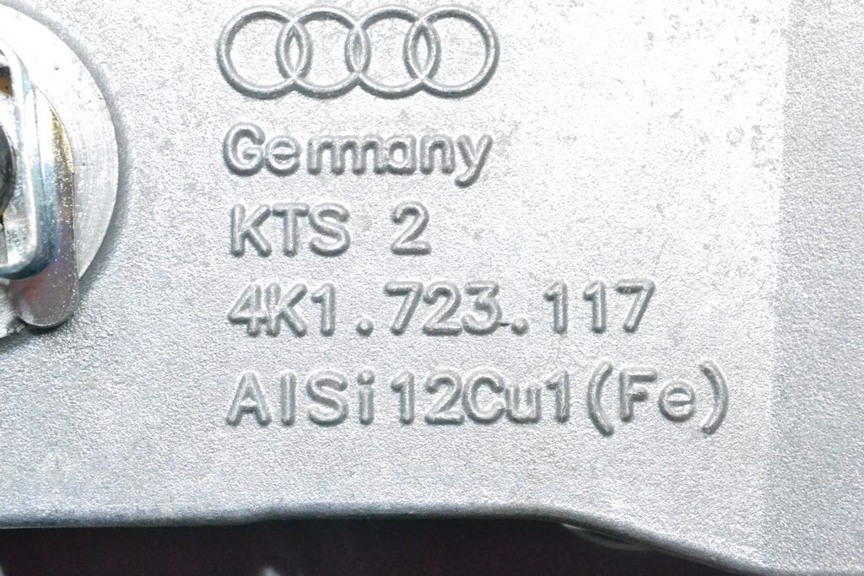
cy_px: 288
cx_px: 432
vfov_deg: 16.6
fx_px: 1980
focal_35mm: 82
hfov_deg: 24.6
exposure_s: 1/125
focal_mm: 55
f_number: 10
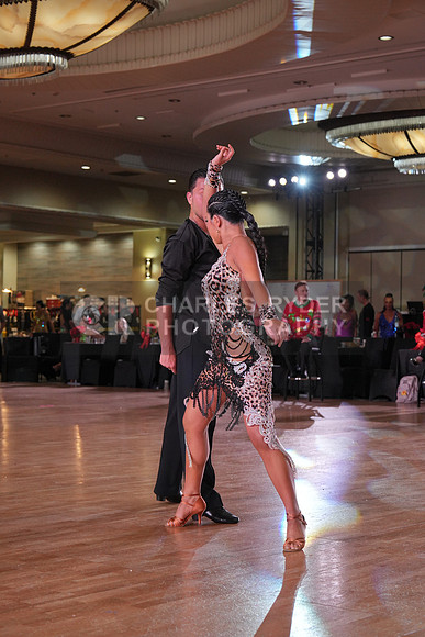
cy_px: 318
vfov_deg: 28.8
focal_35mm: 70
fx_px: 1239
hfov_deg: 19.5
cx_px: 212
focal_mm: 70
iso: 2000
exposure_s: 1/400
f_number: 5.6
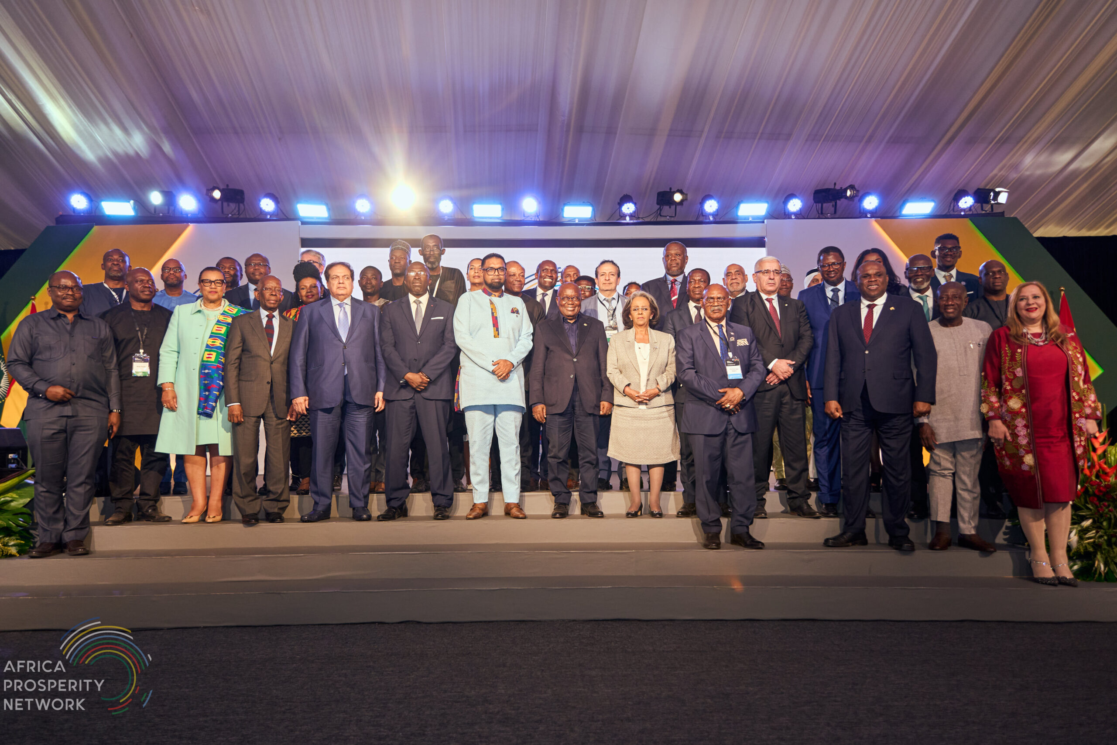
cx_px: 558
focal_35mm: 24
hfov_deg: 73.7
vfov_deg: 53.1
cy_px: 372
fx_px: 745
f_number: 2.8
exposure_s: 1/200
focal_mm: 24
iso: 500
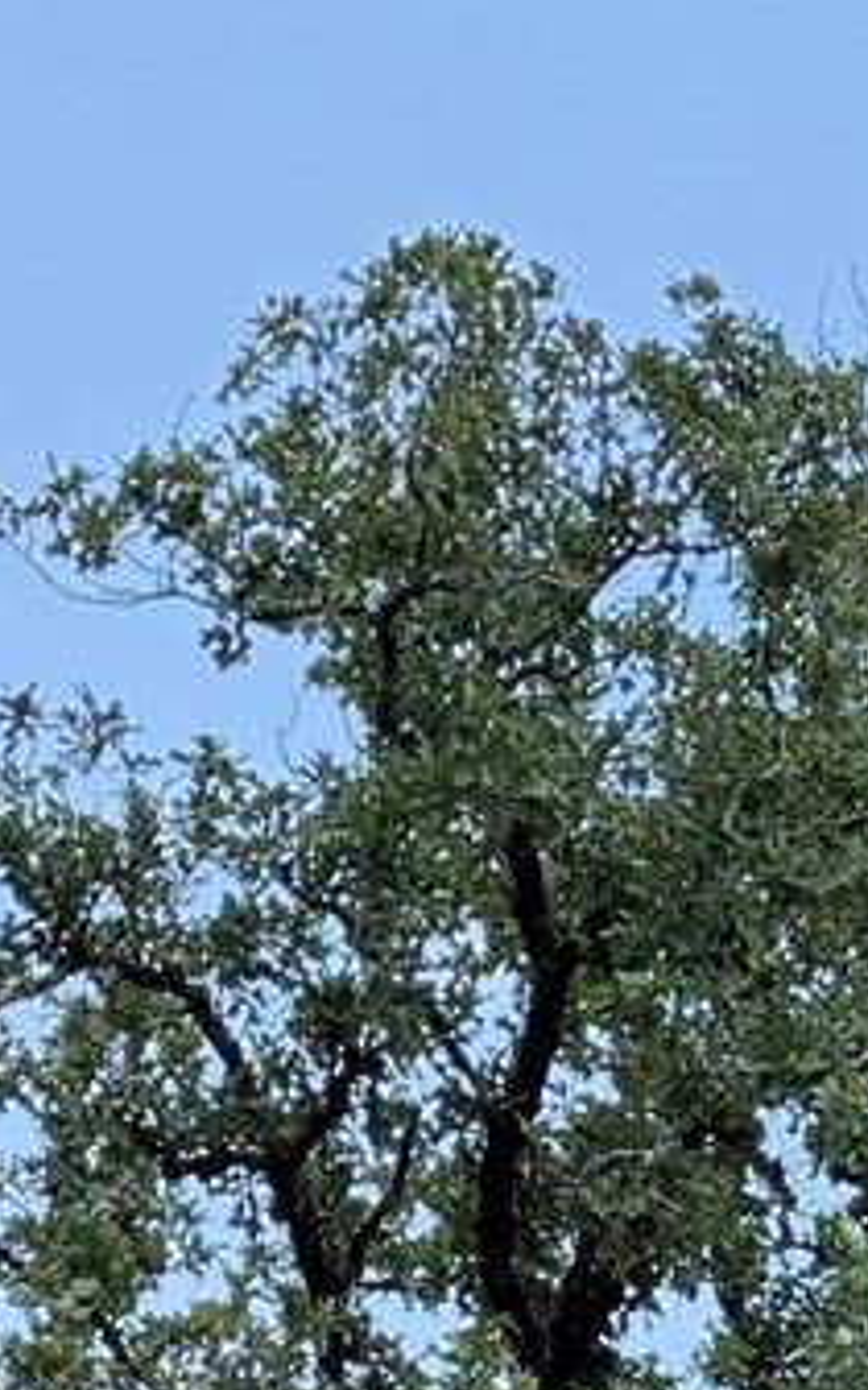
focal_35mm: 155
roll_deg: +2.7
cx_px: 1248
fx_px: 5867
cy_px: 2834
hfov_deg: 8.3
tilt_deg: +9.8
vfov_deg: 11.9
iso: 100
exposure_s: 1/1653
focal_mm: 6.76
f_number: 1.78
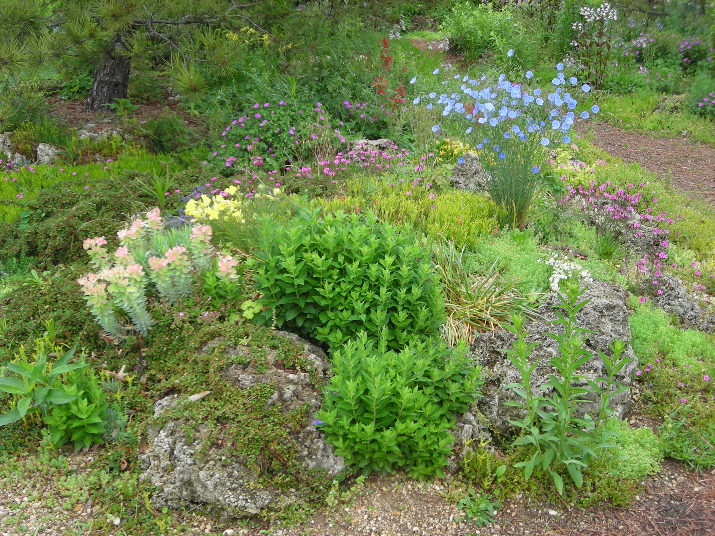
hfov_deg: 40.4
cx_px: 358
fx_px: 971
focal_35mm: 47
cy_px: 268
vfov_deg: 30.9
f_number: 3.4
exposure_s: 1/86.7
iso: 50
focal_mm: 7.8
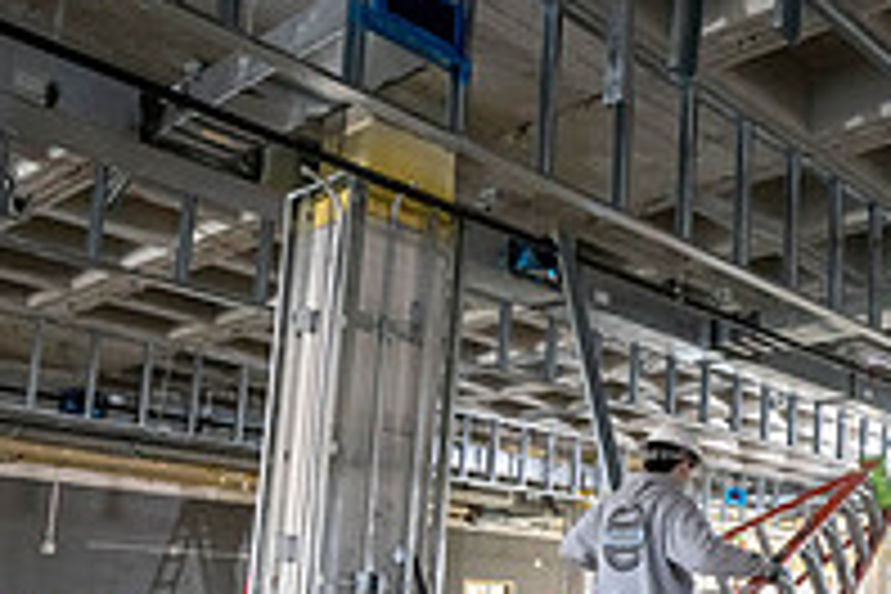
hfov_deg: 39.3
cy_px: 524
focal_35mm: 41
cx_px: 968
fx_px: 1015
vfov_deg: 31.3
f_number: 5.6
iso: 3200
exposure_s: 1/100
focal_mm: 14
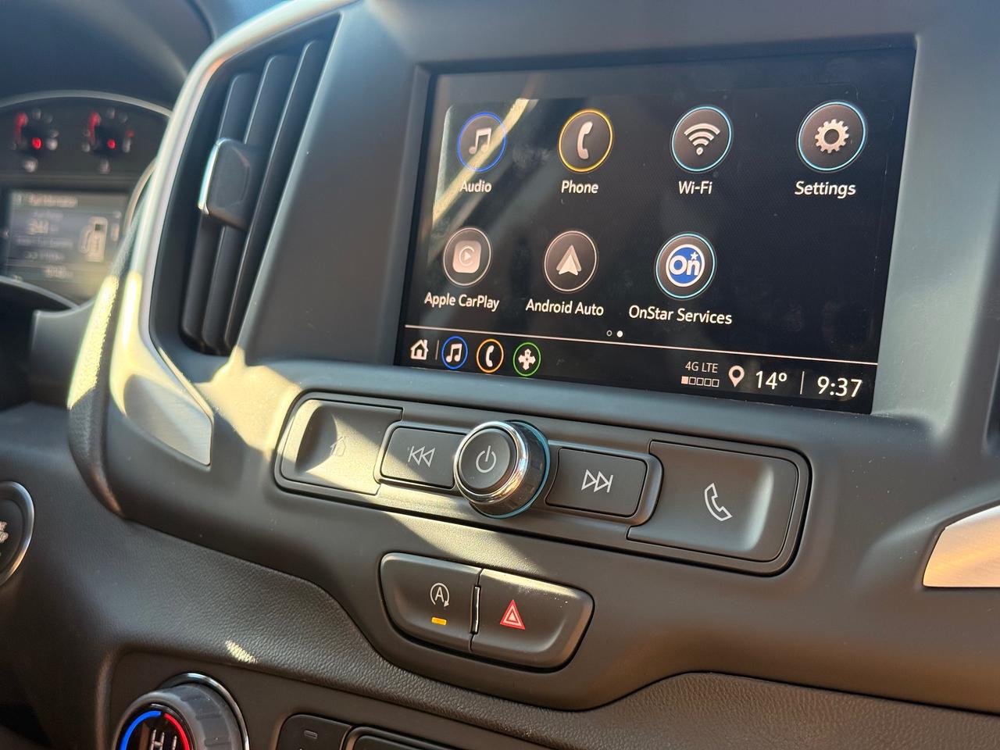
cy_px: 375
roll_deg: -0.4
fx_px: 1387
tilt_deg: -9.0
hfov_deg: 39.7
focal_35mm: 48
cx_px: 500
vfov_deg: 30.3
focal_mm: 6.76
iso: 125
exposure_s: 1/173
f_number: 1.78
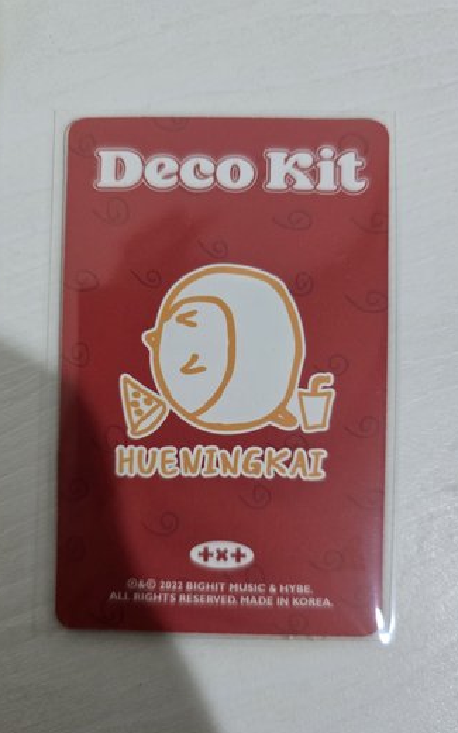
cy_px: 374
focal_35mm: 25
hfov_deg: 49.3
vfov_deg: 72.5
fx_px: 499
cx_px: 218
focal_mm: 6.3
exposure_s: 1/120
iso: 800
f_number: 1.7
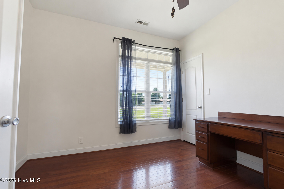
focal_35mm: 16
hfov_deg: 95.0
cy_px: 94
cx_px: 142
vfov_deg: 72.1
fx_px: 130
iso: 1000
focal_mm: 16.5
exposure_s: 1/20
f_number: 11
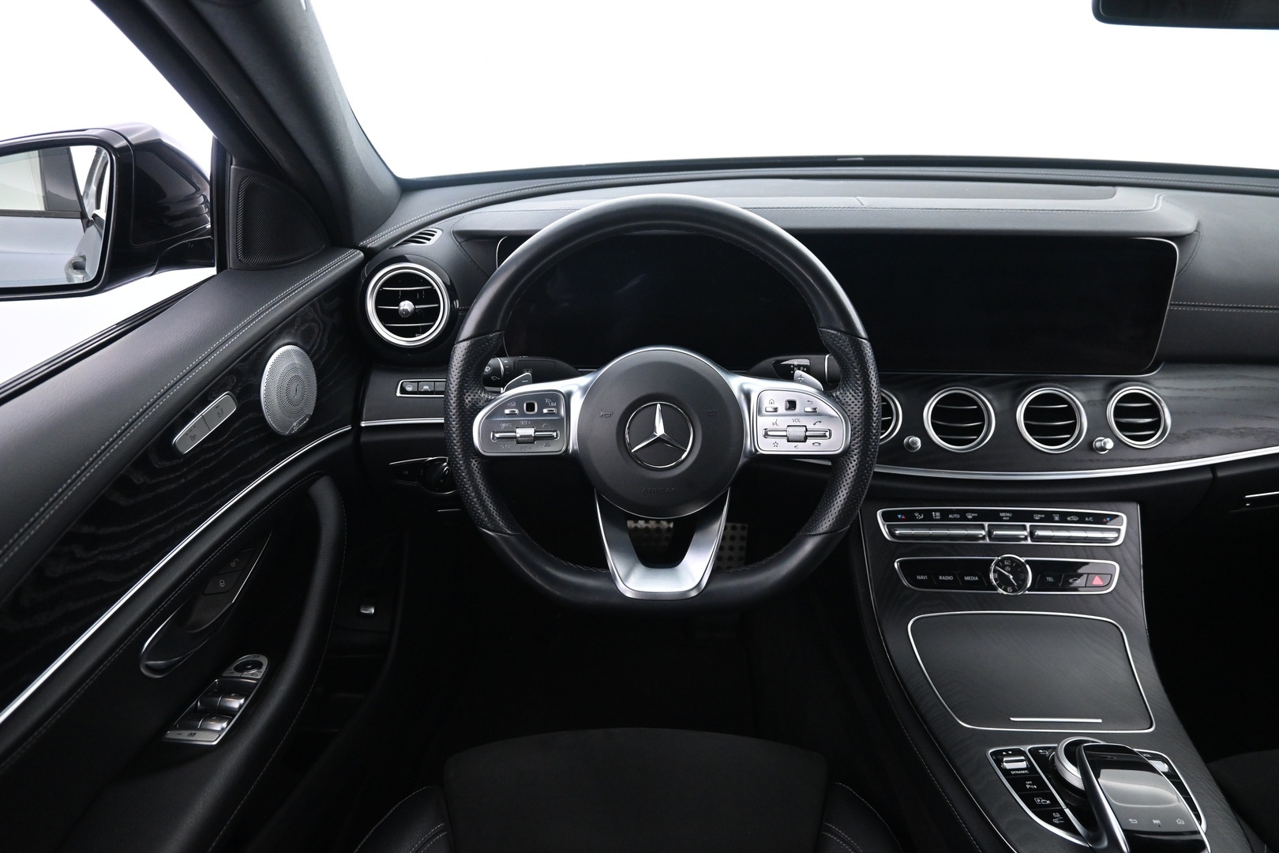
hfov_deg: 73.7
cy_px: 426
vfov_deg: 53.1
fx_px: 853
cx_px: 640
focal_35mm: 24
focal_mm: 16
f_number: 3.5
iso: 2500
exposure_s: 1/25
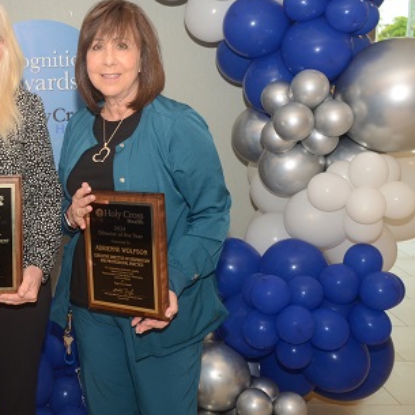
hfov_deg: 29.5
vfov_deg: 31.0
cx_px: 26
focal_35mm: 55
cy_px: 169
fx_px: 746
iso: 400
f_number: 5.6
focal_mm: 22
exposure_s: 1/60
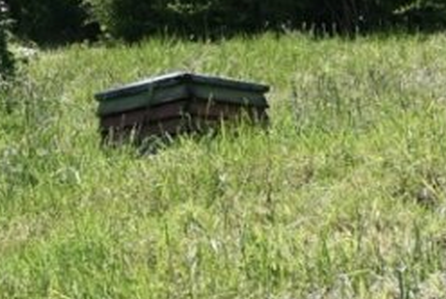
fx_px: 2518
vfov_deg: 6.8
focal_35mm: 203
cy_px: -18
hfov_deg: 9.7
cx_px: -295
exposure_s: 1/320
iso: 100
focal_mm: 28
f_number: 6.3
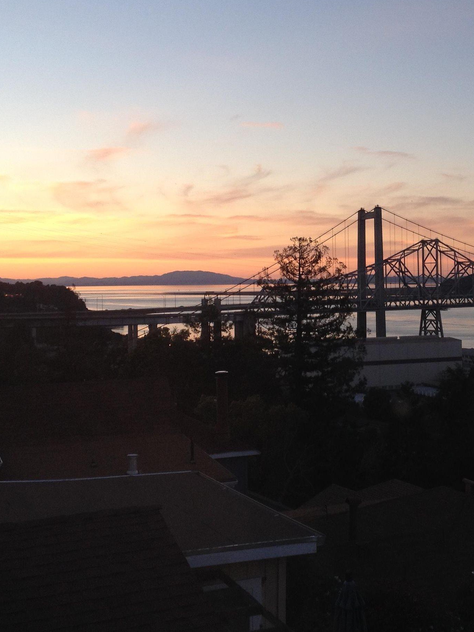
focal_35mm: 59
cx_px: 342
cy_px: 253
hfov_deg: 24.6
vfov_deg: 32.6
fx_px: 1077
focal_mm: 4.28
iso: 50
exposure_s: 1/120
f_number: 2.4
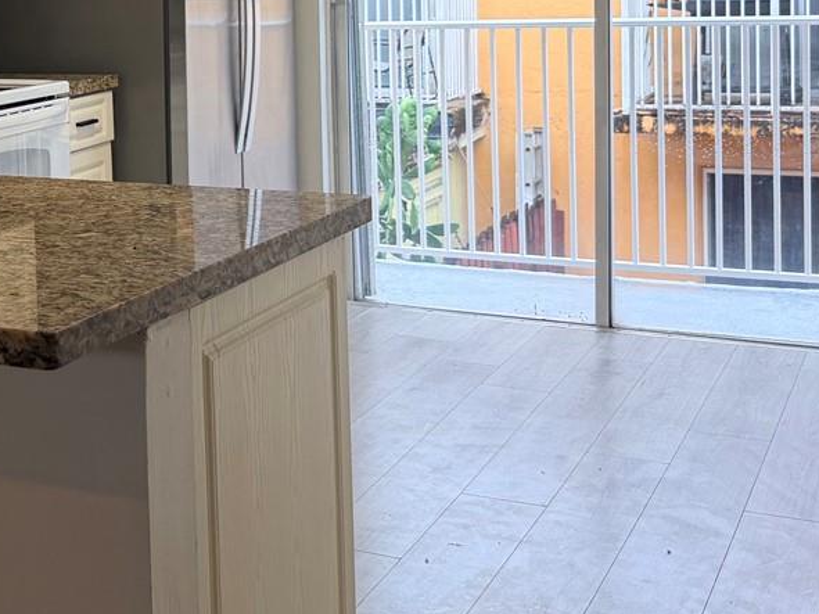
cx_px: -42
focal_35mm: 65
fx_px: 1538
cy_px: 54
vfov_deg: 22.0
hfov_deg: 27.7
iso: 100
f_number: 1.78
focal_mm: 6.76
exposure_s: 1/120
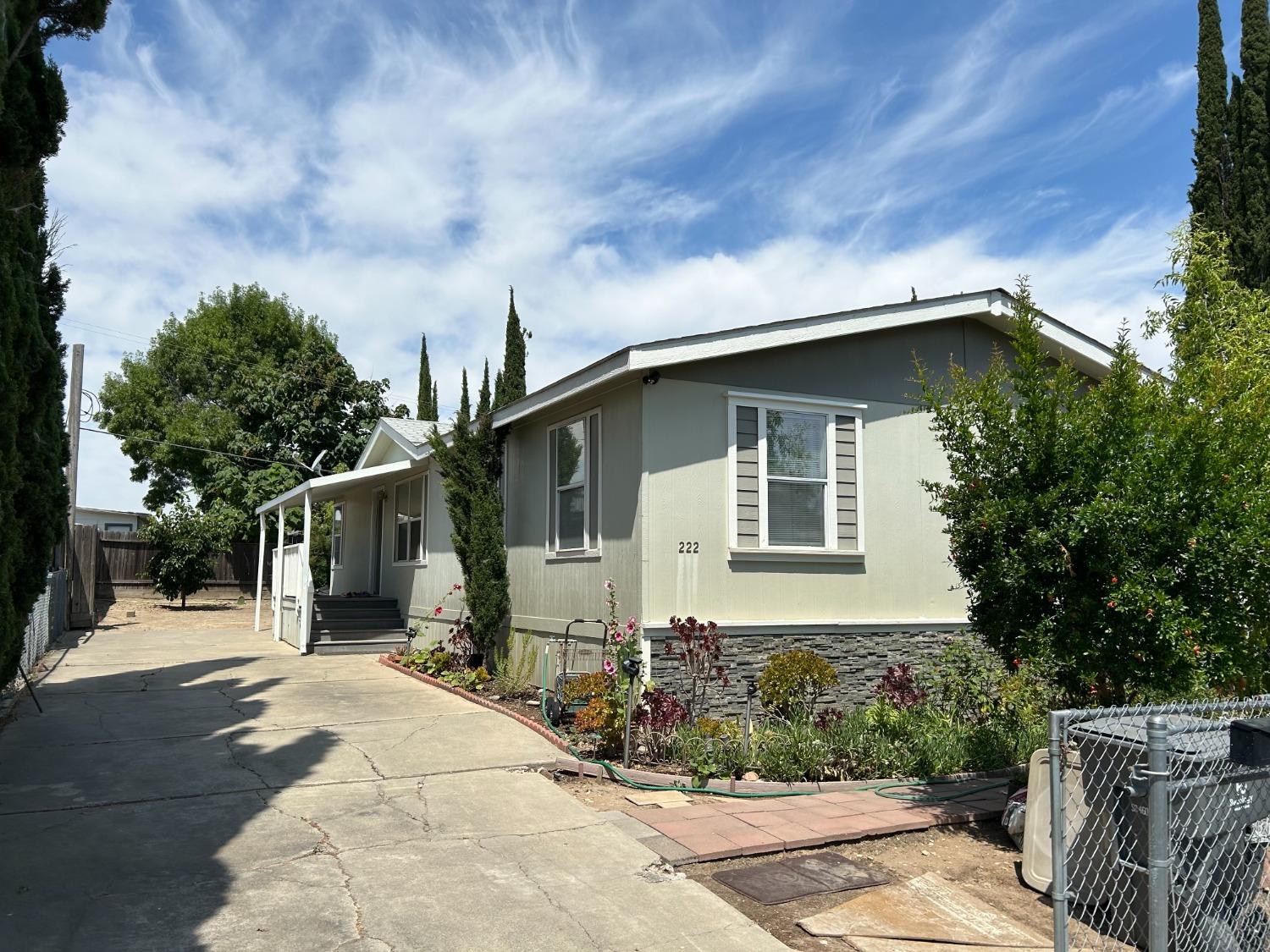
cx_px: 635
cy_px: 476
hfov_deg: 67.3
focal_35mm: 26
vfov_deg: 53.1
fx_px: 954
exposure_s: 1/6211
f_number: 1.5
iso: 50
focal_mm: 5.7
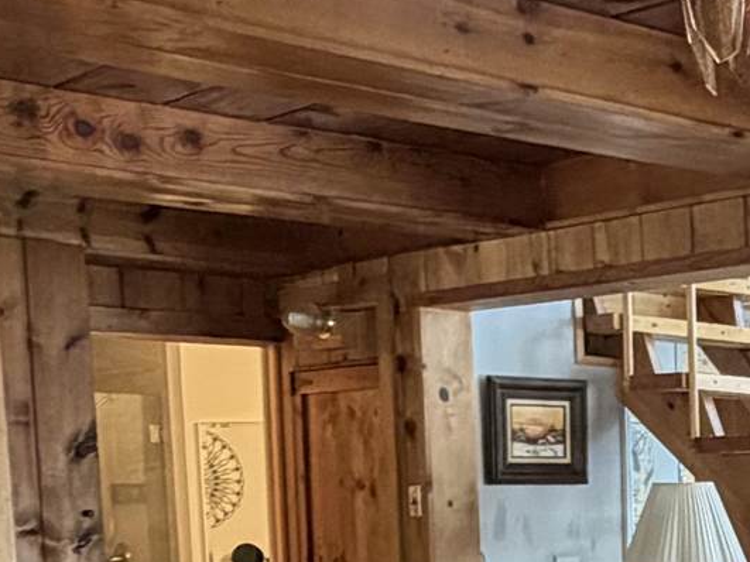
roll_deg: +1.3
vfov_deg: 17.3
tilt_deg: -5.5
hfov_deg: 21.6
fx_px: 1755
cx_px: 1000
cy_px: 690
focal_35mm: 81
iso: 400
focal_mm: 2.22
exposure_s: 1/60
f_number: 2.2
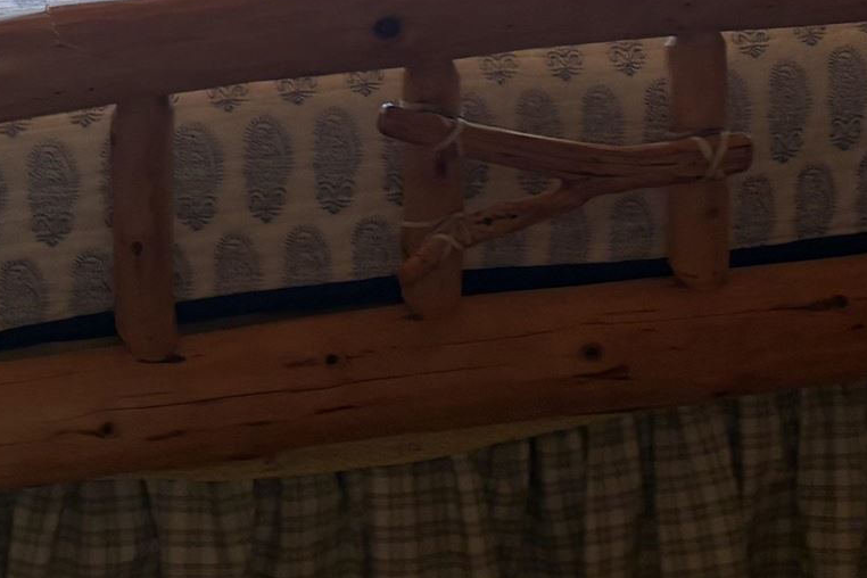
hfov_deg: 18.8
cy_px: -413
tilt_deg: -3.2
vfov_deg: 11.7
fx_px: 2625
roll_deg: +1.7
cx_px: 478
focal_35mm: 109
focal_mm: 5.96
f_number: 1.6
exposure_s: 1/60
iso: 80
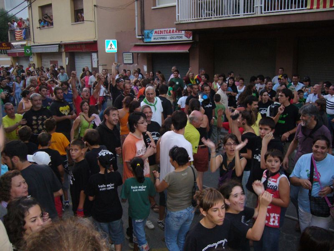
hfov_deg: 52.6
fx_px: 338
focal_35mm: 35
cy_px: 126
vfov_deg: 40.7
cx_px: 167
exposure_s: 1/60
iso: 200
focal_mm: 5.8
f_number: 2.8
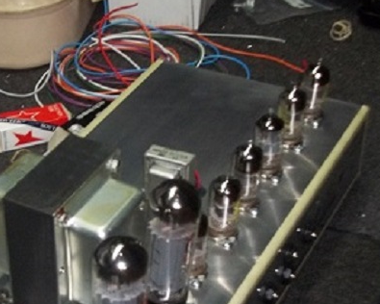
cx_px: 44
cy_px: 232
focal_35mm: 79
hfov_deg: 23.6
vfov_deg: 19.3
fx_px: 888
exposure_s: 1/30
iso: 160
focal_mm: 5.7
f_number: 2.9
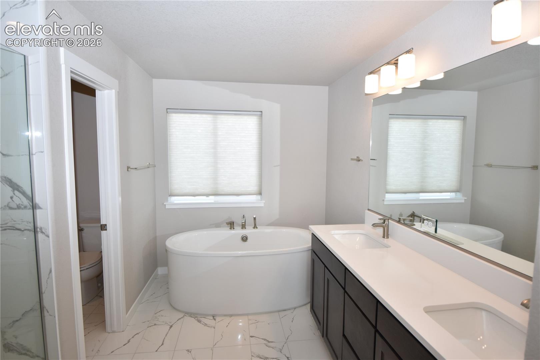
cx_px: 270
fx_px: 270
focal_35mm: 18
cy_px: 180
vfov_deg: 67.4
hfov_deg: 90.0
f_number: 4
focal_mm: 12
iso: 400
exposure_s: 1/250
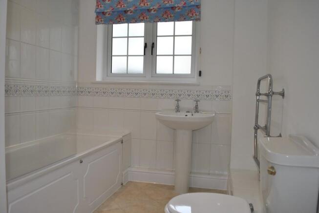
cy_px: 106
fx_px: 240
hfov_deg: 67.3
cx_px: 160
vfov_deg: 48.0
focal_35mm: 27
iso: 125
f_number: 3.5
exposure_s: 1/125
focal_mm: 18
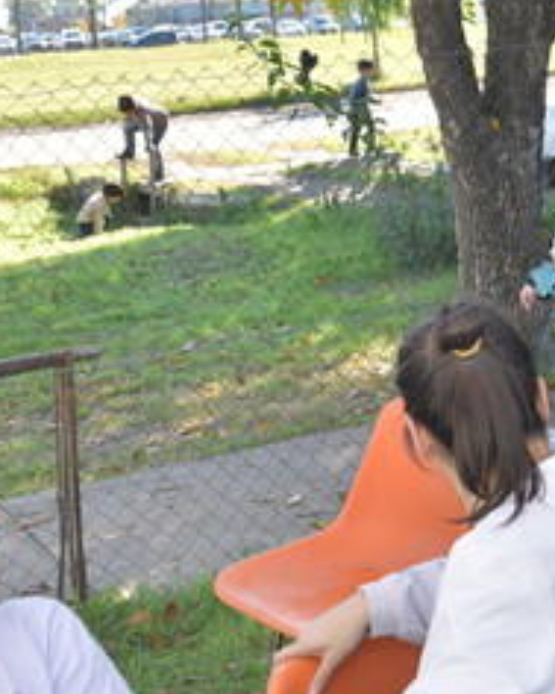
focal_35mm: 80
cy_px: 248
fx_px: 1647
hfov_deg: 18.3
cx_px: 643
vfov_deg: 23.7
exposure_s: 1/400
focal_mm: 21
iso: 400
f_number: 5.6
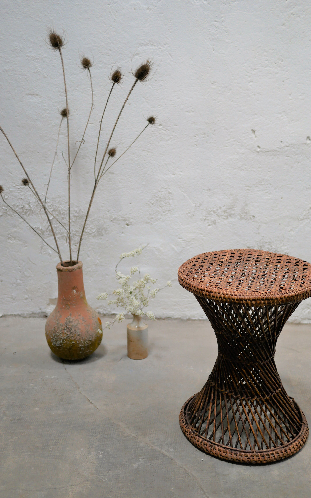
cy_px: 247
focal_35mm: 43
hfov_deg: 29.9
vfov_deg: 46.2
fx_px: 583
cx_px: 164
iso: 200
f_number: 1.7
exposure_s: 1/60
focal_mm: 20
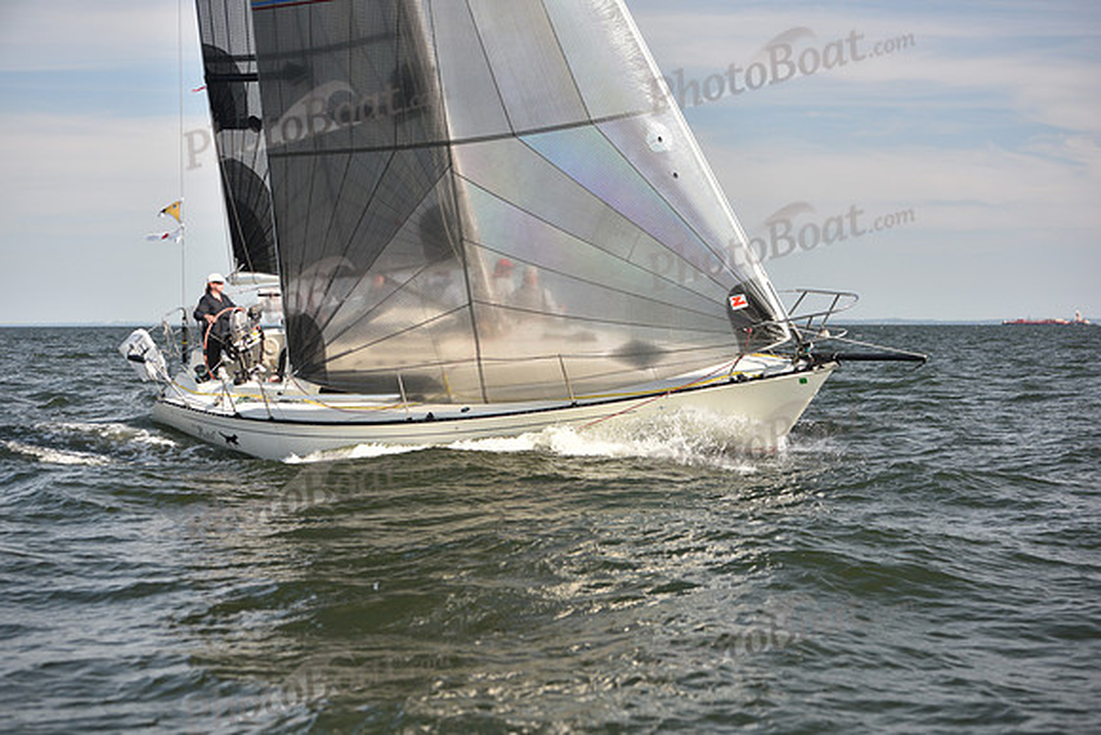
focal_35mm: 70
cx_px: 550
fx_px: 2141
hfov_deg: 28.8
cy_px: 368
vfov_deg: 19.5
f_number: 4
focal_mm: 70
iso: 250
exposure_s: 1/640
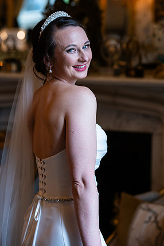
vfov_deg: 18.6
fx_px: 753
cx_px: 81
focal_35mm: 110
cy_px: 120
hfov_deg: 12.4
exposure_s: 1/160
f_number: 3.5
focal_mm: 105
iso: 400
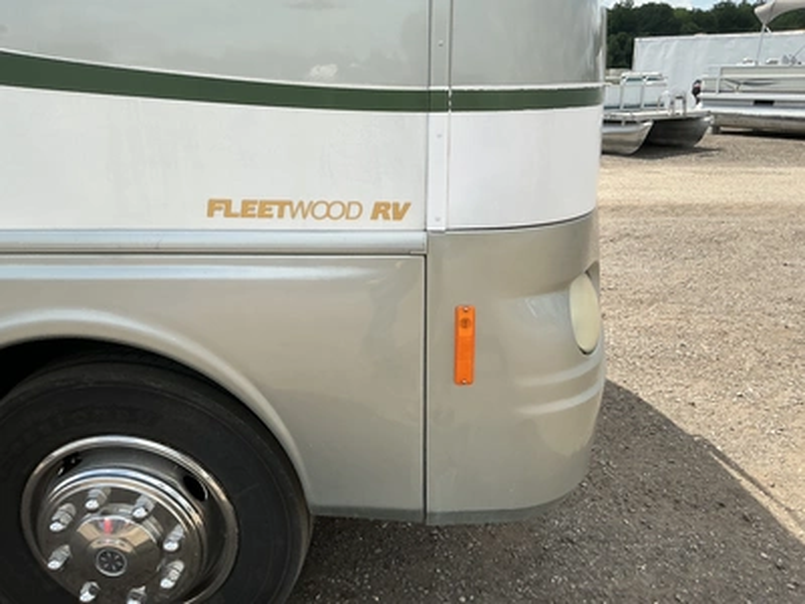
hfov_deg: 63.4
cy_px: 302
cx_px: 402
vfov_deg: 49.7
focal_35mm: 28
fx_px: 651
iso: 25
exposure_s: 1/1279
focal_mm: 3
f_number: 1.8
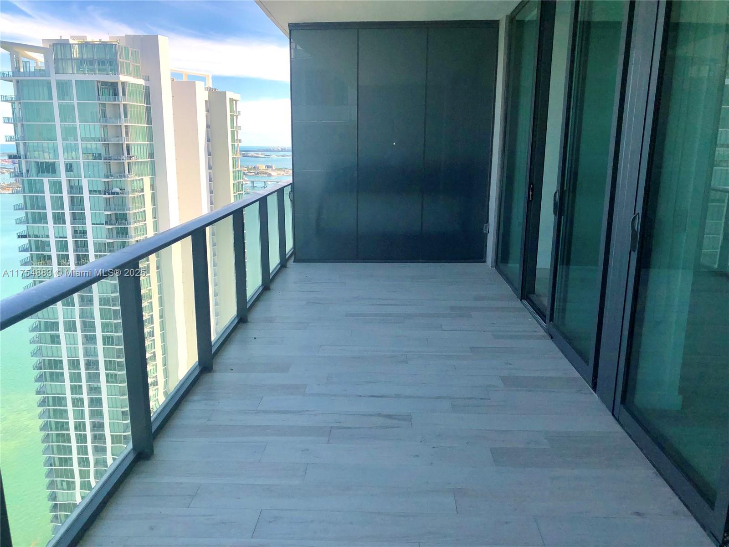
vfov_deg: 49.7
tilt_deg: -12.9
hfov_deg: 63.4
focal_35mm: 28
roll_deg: -0.5
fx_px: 590
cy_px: 274
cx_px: 364
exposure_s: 1/2000
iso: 20
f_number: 1.8
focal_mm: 4
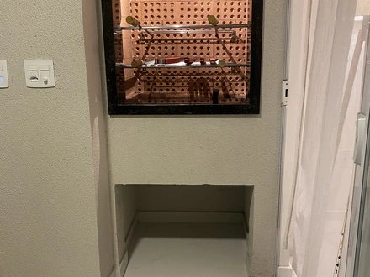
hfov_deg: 67.3
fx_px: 278
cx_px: 185
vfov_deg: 53.1
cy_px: 138
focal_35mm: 26
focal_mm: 4.25
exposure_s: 1/60
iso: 320
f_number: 1.8
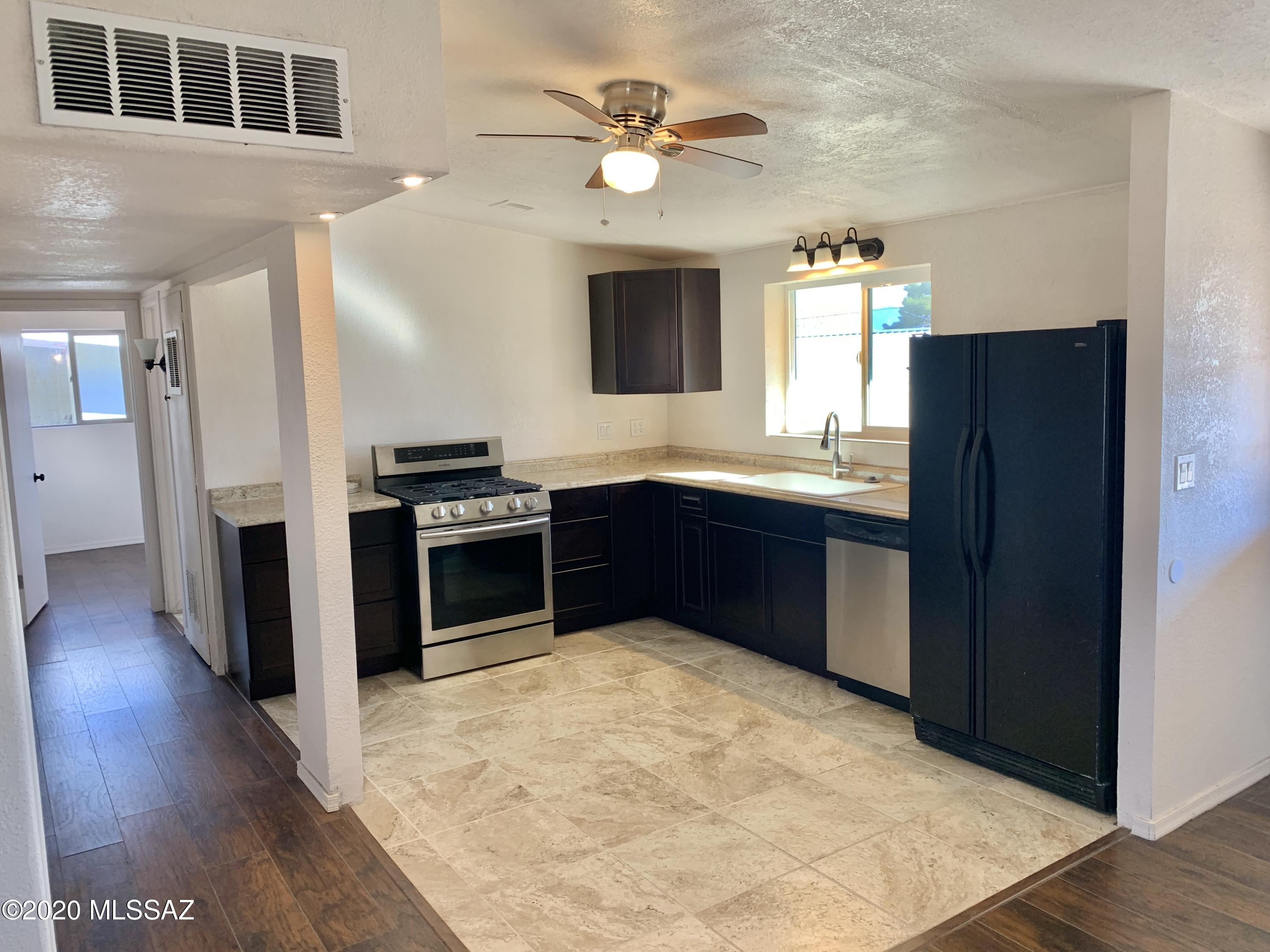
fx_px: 954
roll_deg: +2.4
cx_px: 635
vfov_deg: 53.1
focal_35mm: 26
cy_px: 476
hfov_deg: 67.3
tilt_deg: -5.1
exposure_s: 1/120
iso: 80
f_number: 1.8
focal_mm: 4.25
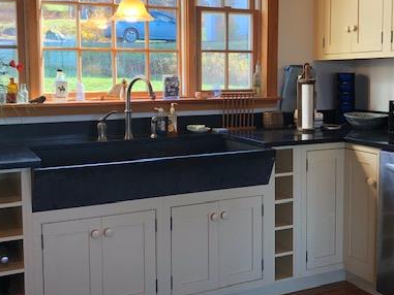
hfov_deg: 40.3
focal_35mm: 47
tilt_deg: -4.8
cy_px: 117
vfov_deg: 30.8
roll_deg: +0.8
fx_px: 535
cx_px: 223
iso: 64
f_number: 1.8
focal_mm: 4
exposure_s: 1/120
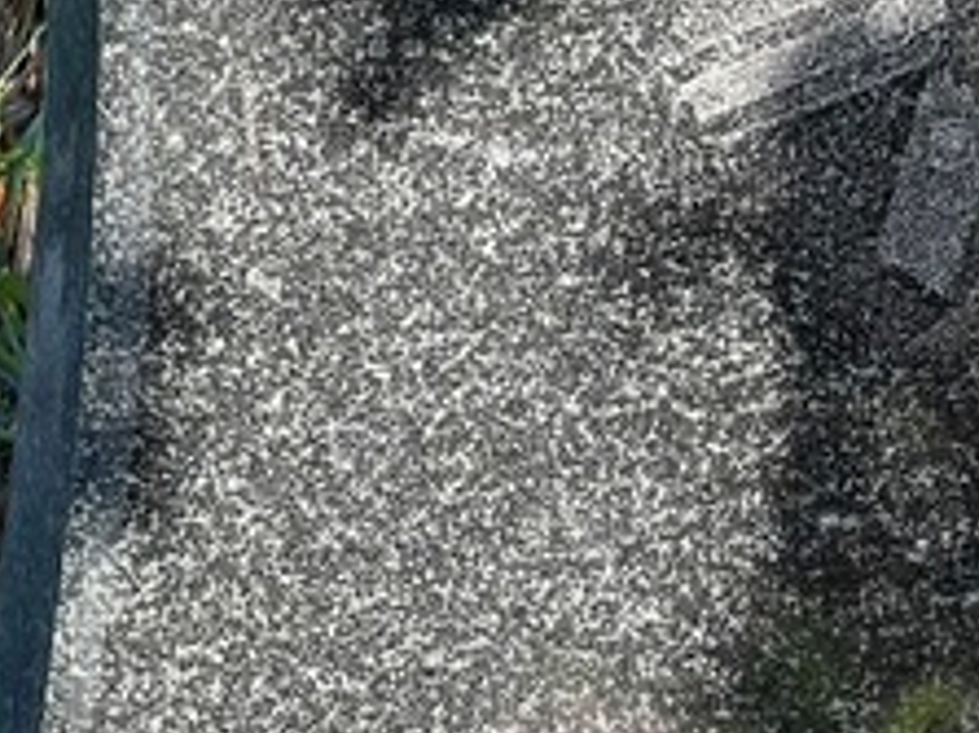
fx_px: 7802
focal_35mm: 276
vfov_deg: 5.3
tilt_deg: -27.6
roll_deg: -1.0
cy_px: 1014
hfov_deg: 7.1
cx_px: 1286
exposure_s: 1/127
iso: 32
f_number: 2.8
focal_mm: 9
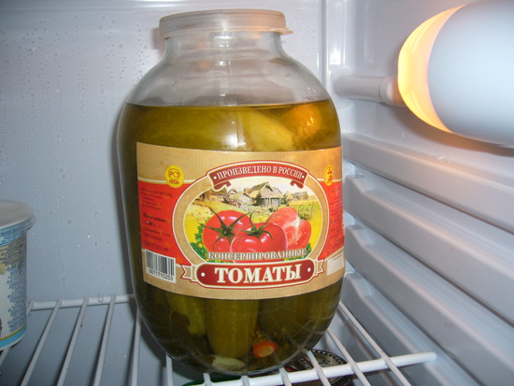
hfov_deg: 52.6
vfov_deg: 40.7
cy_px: 193
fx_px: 520
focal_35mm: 35
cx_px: 257
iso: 100
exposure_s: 1/60
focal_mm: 5.8
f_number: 2.8
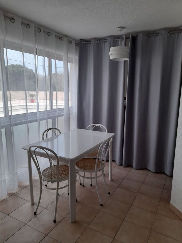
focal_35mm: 25
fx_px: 175
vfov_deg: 69.4
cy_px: 122
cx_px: 91
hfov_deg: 54.9
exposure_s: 1/50
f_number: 2
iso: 125
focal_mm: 4.6
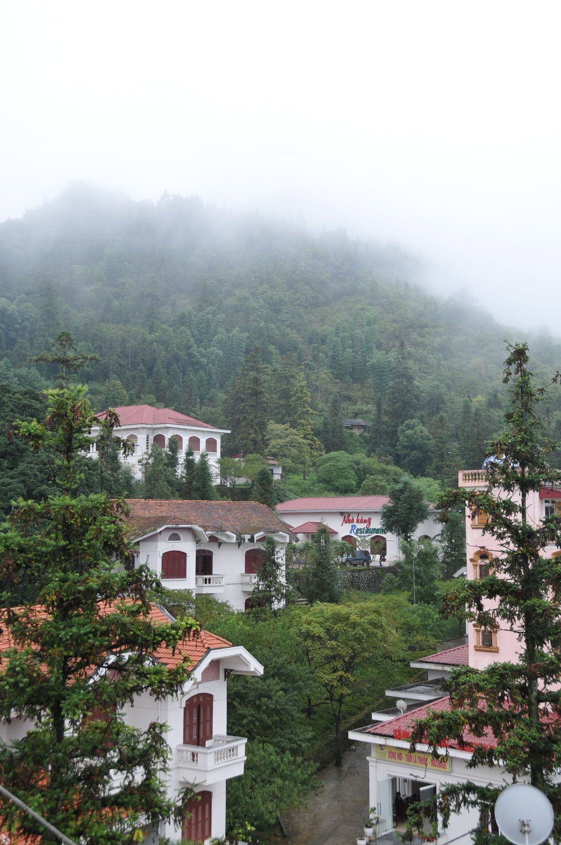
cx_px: 280
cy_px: 422
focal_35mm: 44
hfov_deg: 30.8
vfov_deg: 45.0
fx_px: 1019
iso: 200
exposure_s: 1/200
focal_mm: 29
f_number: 7.1
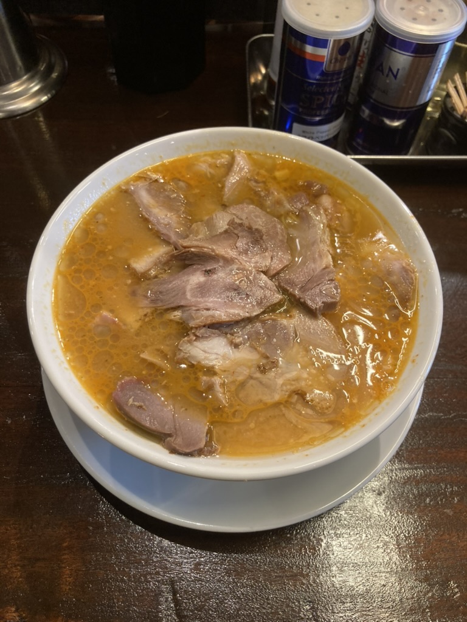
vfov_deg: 63.4
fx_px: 504
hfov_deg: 49.7
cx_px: 234
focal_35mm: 28
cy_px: 311
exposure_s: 1/50
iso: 125
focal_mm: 3.99
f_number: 1.8
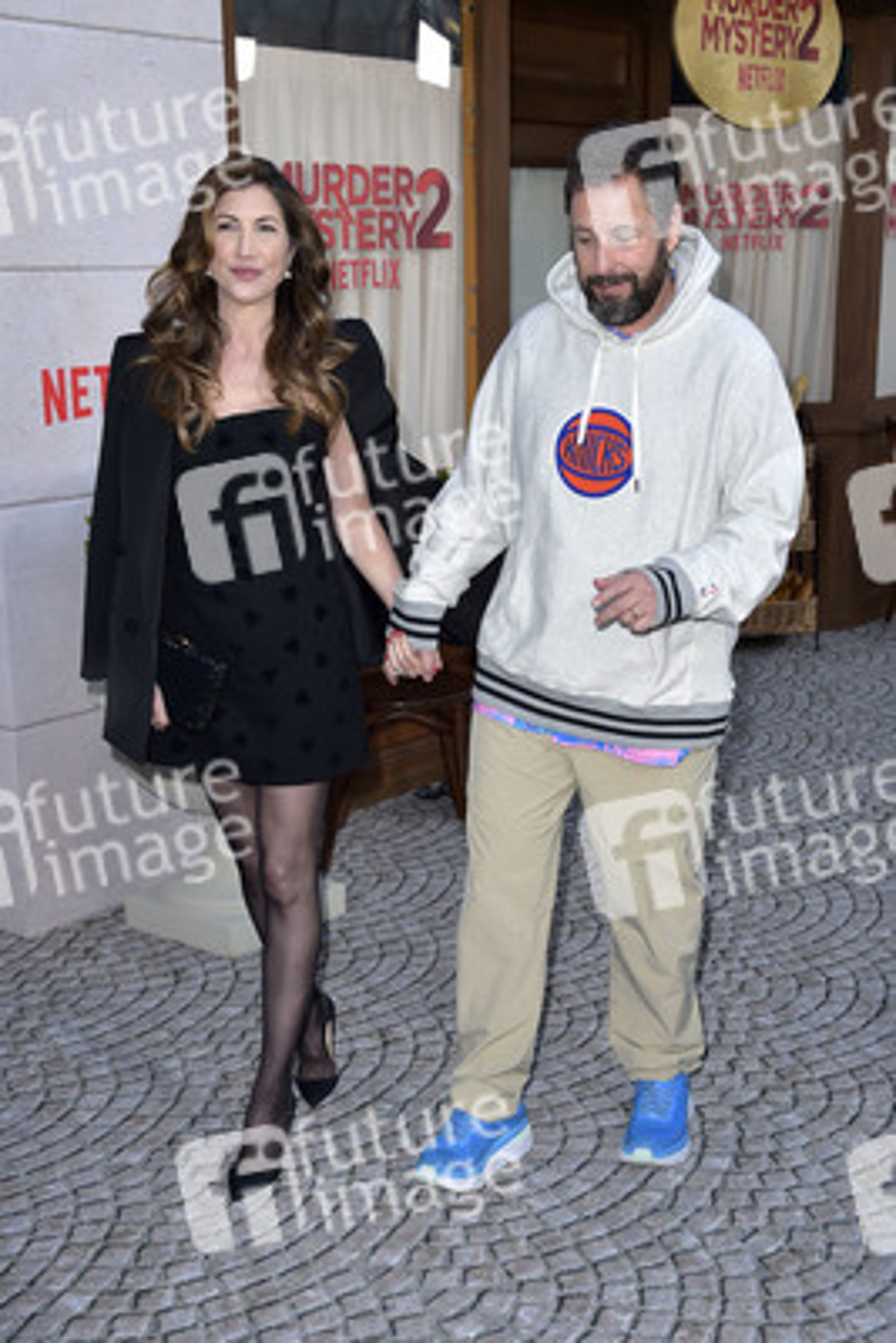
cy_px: 672
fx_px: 1641
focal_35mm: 44
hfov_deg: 30.5
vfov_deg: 44.5
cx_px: 448
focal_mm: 44
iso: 320
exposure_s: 1/250
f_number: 6.3
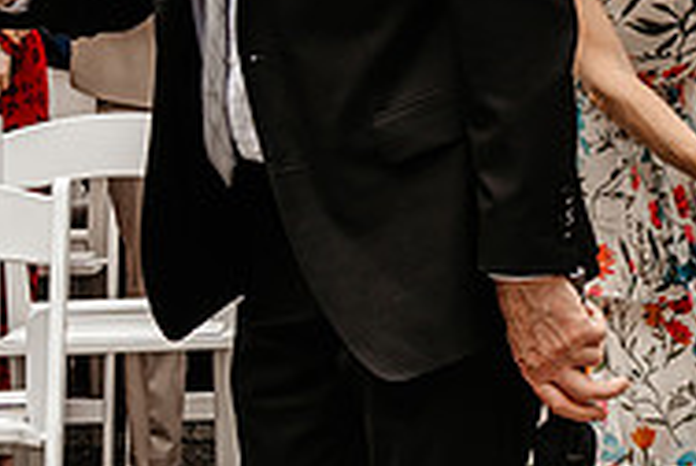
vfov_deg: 8.6
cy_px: 65
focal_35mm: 160
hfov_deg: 12.3
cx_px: 1003
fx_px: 3098
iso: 800
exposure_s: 1/320
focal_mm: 35
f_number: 5.6
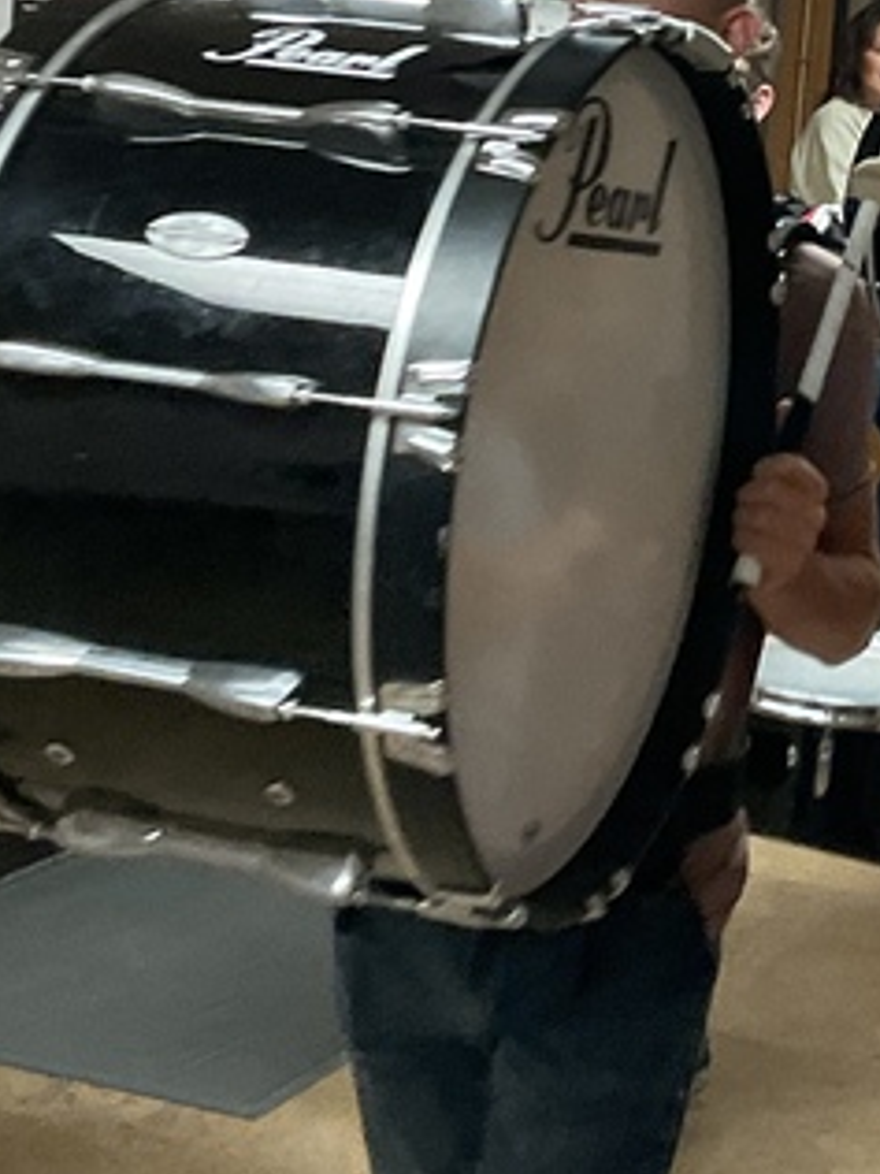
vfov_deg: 20.1
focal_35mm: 94
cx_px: 761
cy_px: -33
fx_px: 3186
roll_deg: -4.4
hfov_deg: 15.6
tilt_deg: +2.5
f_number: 1.8
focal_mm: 3
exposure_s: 1/60
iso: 200
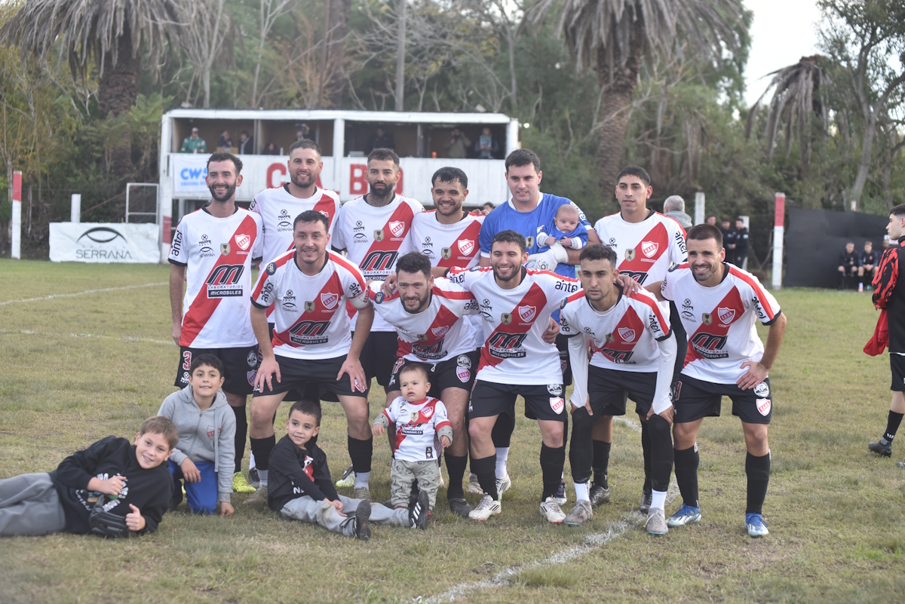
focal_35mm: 70
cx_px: 452
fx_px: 1760
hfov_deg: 28.8
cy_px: 302
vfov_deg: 19.5
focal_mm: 70
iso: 500
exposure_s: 1/500
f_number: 4
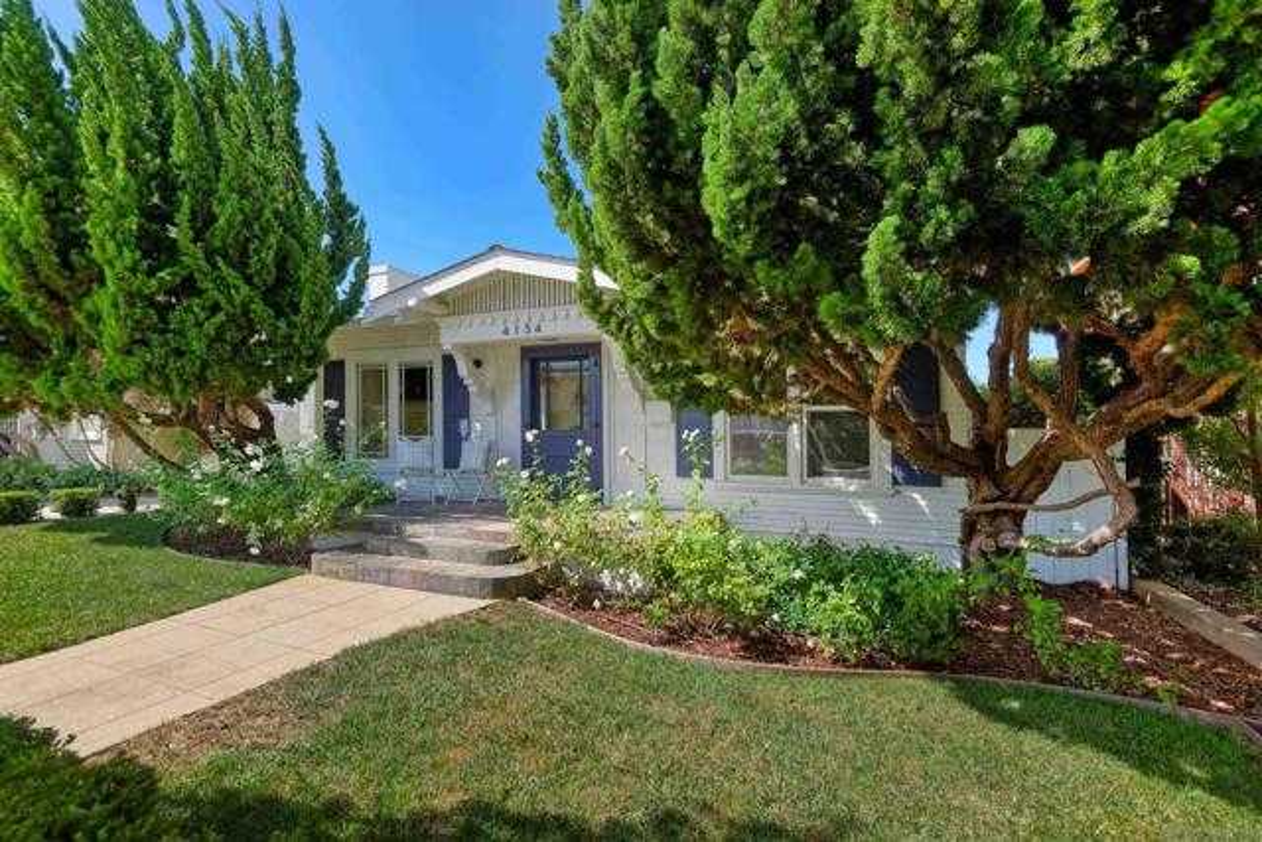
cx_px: 631
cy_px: 421
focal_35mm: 16
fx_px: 561
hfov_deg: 96.7
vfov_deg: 73.8
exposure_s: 1/400
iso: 100
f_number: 5.6
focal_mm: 16
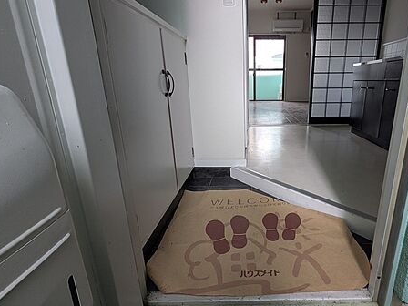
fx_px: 236
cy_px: 146
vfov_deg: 65.9
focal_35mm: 20
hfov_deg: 80.3
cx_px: 253
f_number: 2.2
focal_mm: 1.83
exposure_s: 1/50
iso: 56
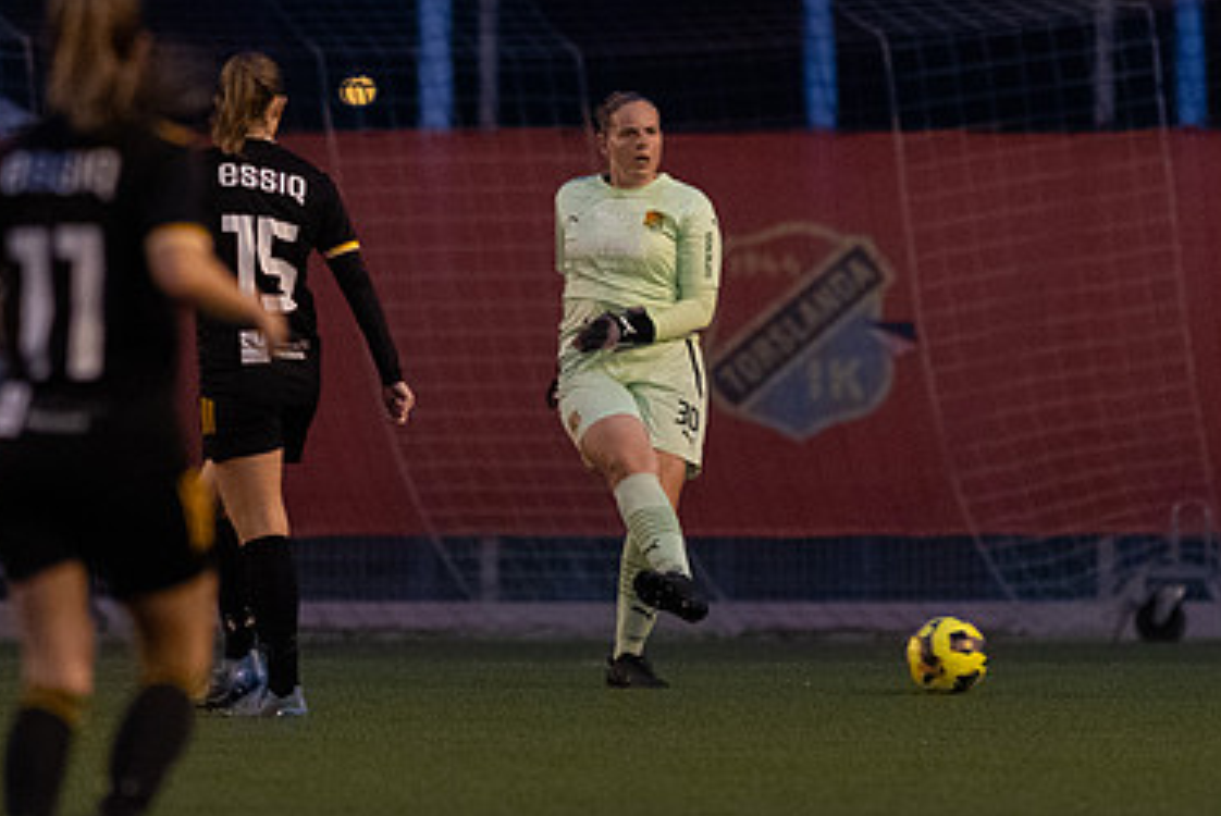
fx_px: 31566
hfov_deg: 2.2
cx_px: 610
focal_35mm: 930
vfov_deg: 1.5
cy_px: 406
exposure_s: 1/640
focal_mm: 300
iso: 5000
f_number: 3.2
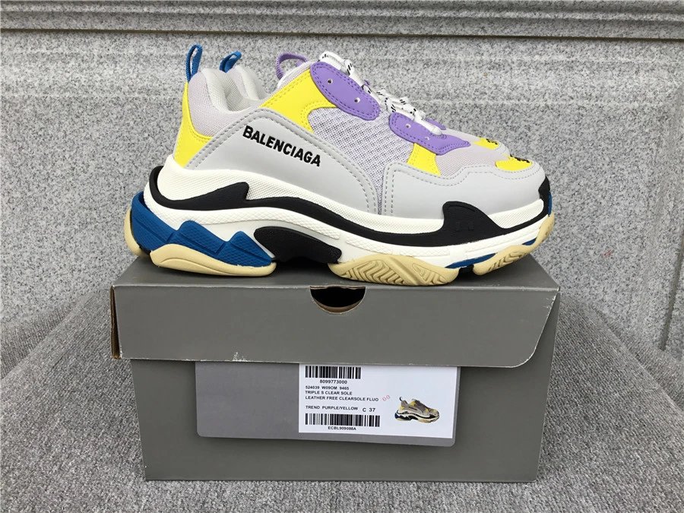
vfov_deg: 45.4
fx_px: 613
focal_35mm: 31
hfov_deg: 58.4
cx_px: 342
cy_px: 256
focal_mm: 3.3
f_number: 2.4
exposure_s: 1/100
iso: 32
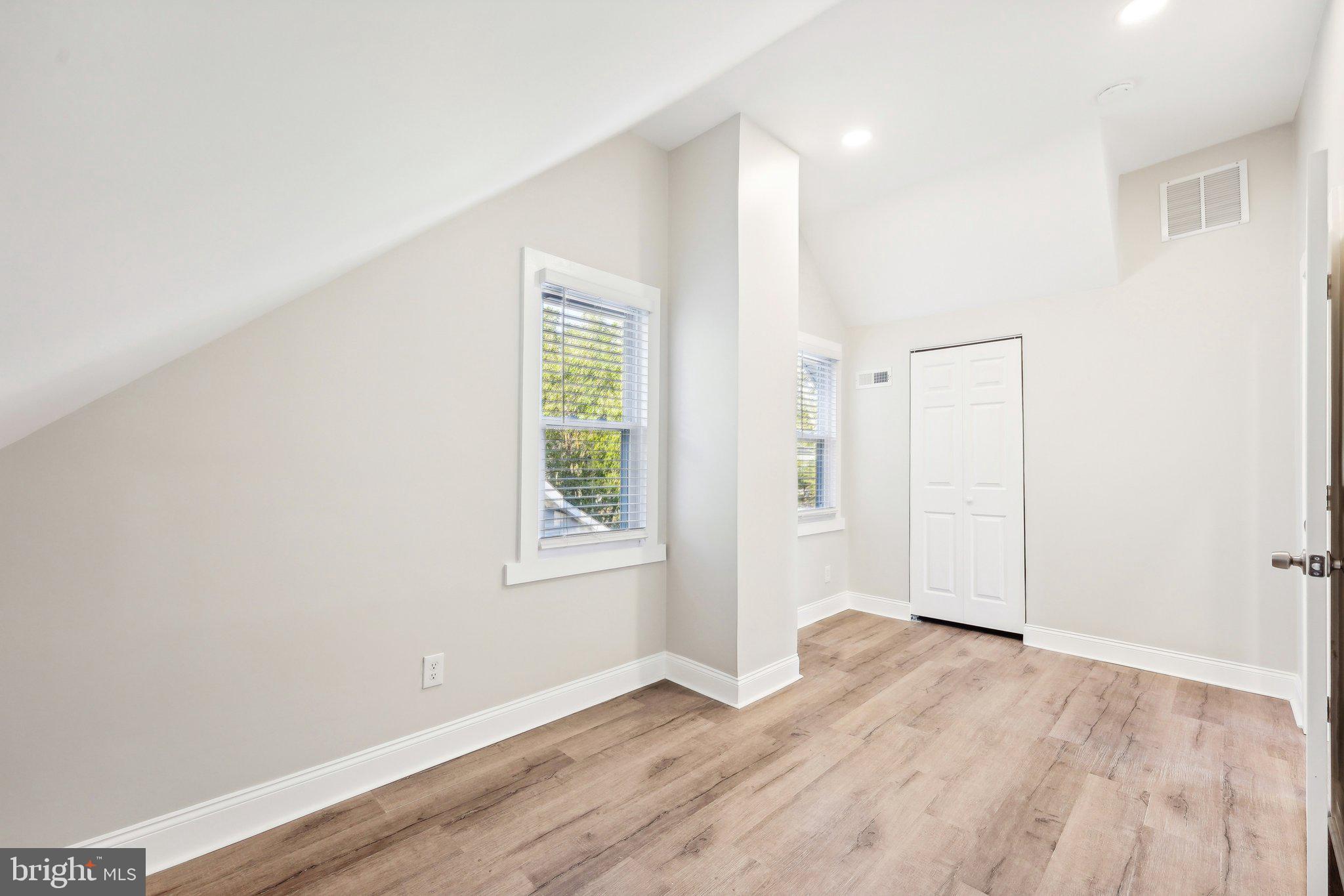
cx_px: 672
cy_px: 448
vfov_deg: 81.2
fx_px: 523
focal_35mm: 14
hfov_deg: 104.3
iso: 500
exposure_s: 1/13
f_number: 8
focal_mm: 14
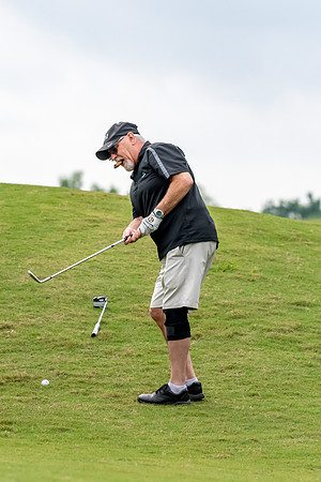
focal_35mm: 315
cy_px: 241
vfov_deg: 6.5
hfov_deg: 4.4
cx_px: 160
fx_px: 4213
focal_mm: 210
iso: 1400
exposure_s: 1/2000
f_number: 5.6
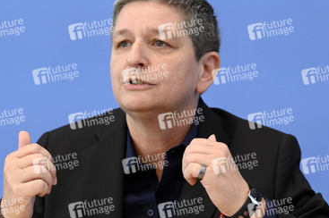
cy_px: 96
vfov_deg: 8.3
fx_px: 1516
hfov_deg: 12.4
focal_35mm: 166
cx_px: 157
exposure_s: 1/800
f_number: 5
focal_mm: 135
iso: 3200
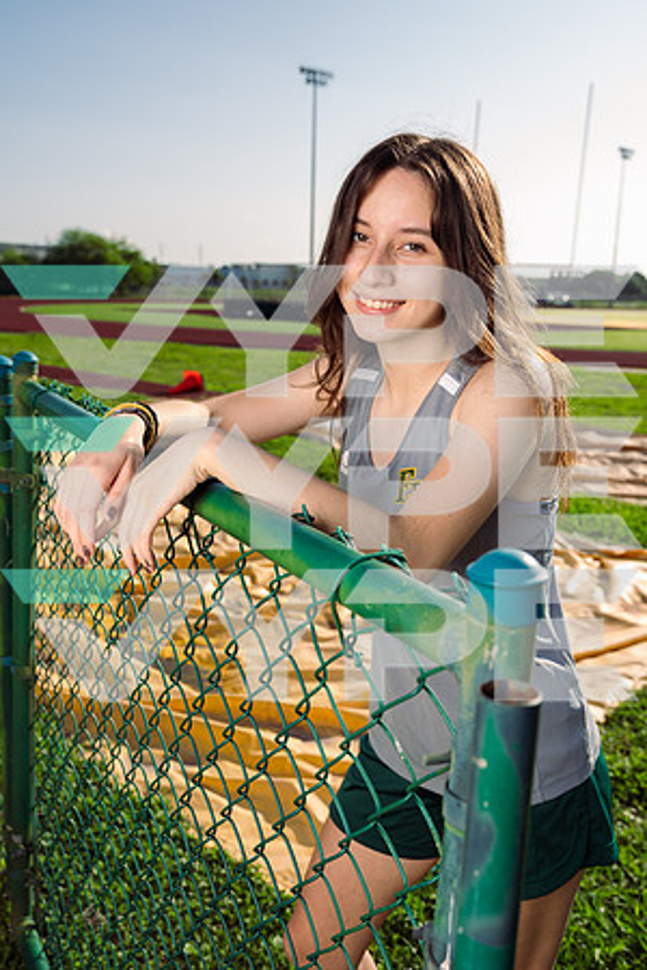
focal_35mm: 36
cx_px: 324
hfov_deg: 36.9
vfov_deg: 53.1
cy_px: 485
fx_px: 970
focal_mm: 36
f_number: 5.6
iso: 50
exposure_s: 1/250
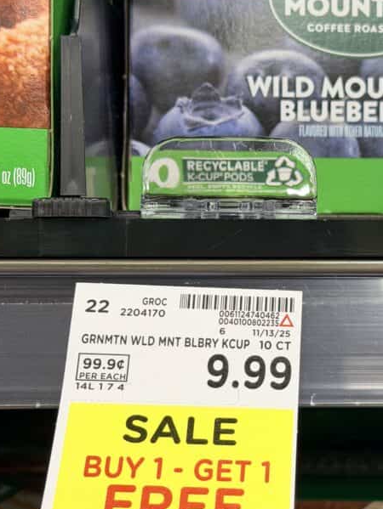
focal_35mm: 82
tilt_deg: -2.9
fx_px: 1208
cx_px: 317
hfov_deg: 17.8
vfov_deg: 23.8
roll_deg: +0.0
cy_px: 263
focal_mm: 6.76
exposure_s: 1/60
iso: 64
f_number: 1.78
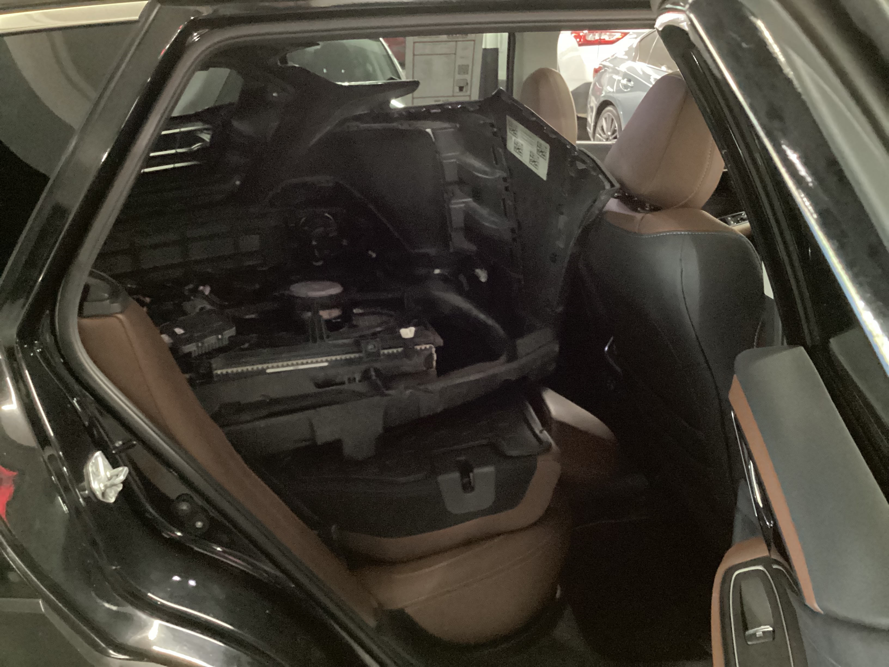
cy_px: 334
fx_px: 796
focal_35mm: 31
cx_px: 444
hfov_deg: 58.4
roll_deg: +0.2
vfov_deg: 45.4
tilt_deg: -24.2
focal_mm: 3.3
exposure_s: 1/17
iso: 800
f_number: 2.4
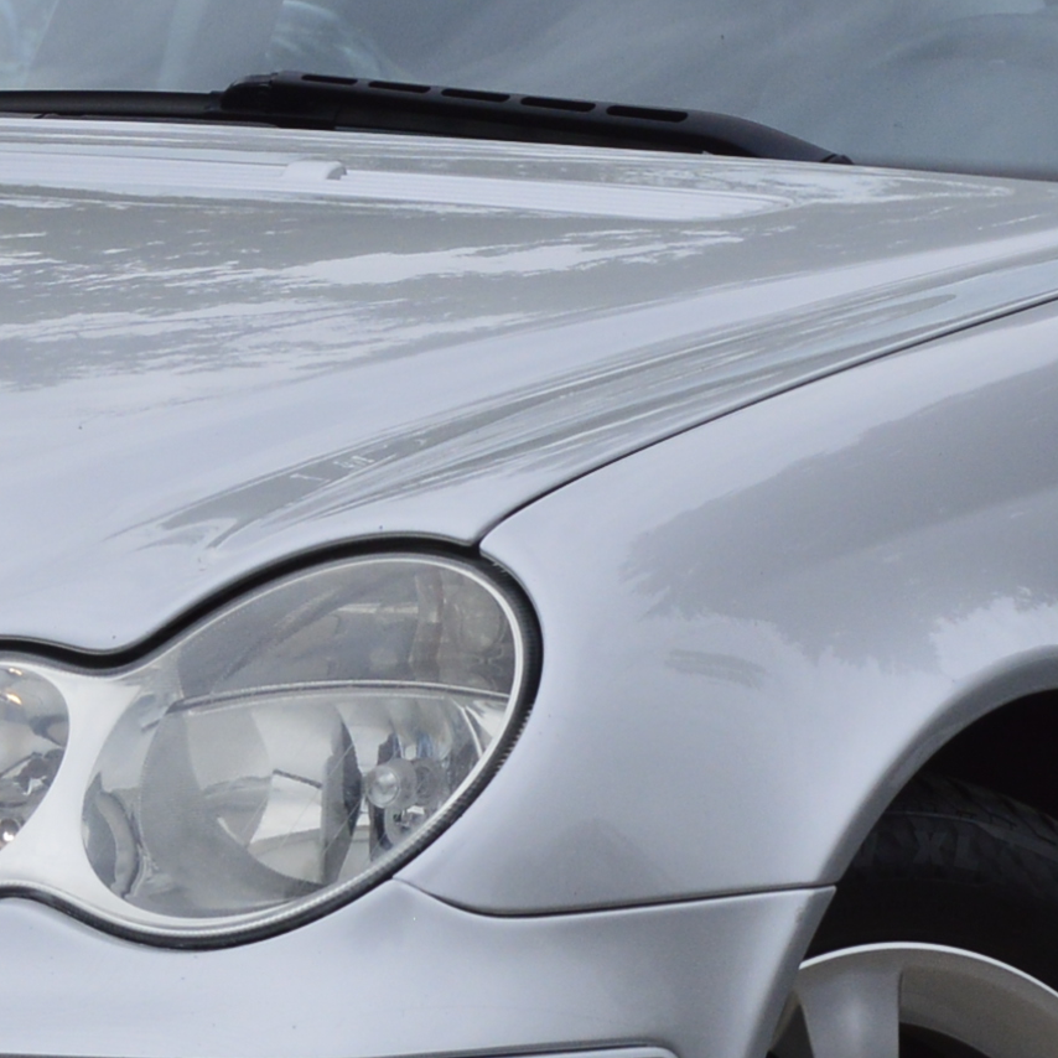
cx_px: 418
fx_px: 11169
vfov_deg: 5.4
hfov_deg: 5.4
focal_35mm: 323
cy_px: 455
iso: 400
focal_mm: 48
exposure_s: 1/400
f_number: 11
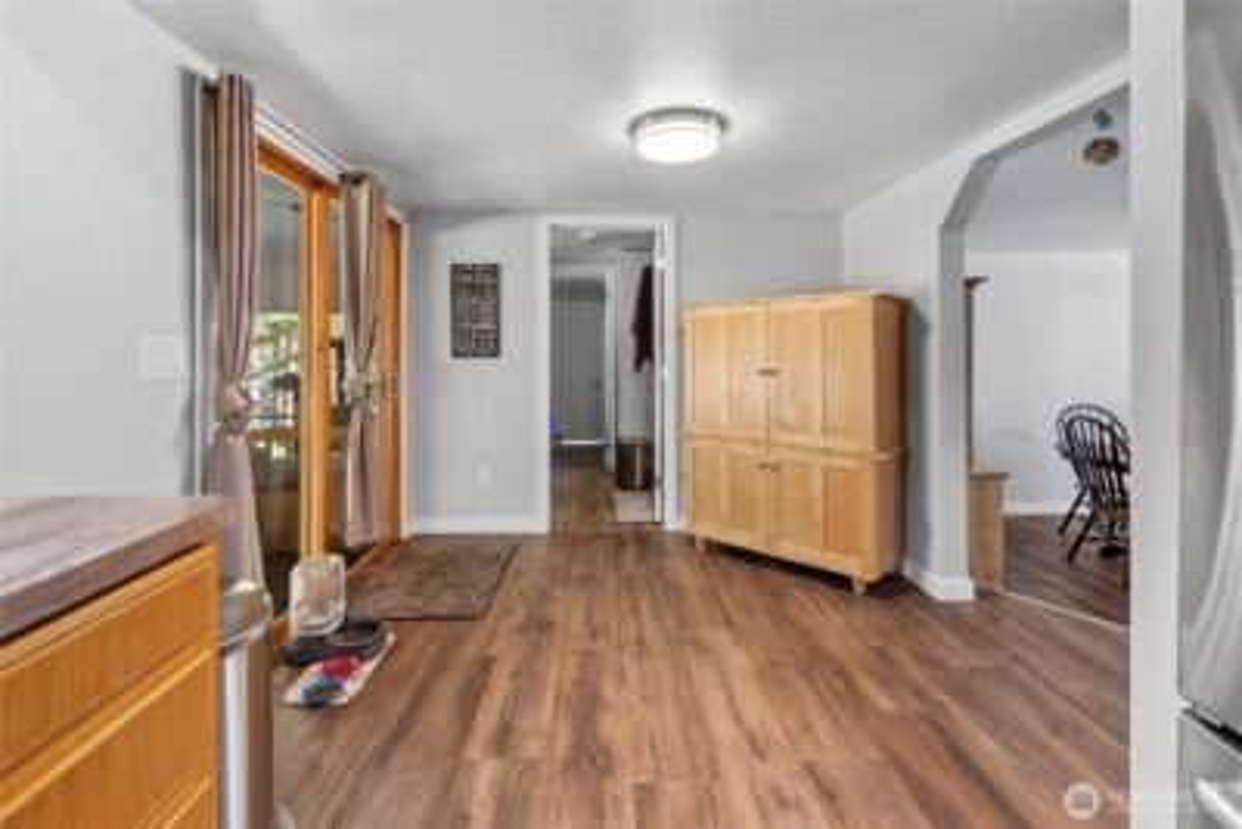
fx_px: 518
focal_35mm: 15
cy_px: 414
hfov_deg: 100.4
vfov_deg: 77.4
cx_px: 621
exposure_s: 1
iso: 200
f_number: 9
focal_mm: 10
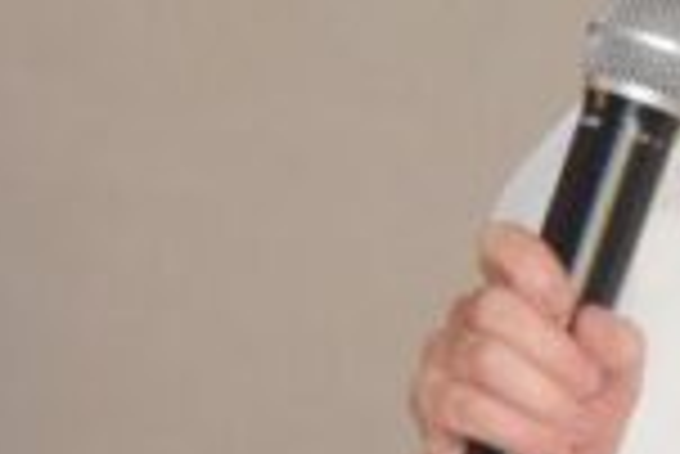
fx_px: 8943
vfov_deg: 2.9
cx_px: 973
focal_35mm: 473
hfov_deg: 4.3
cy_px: 274
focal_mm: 62
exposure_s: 1/60
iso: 2200
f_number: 5.3
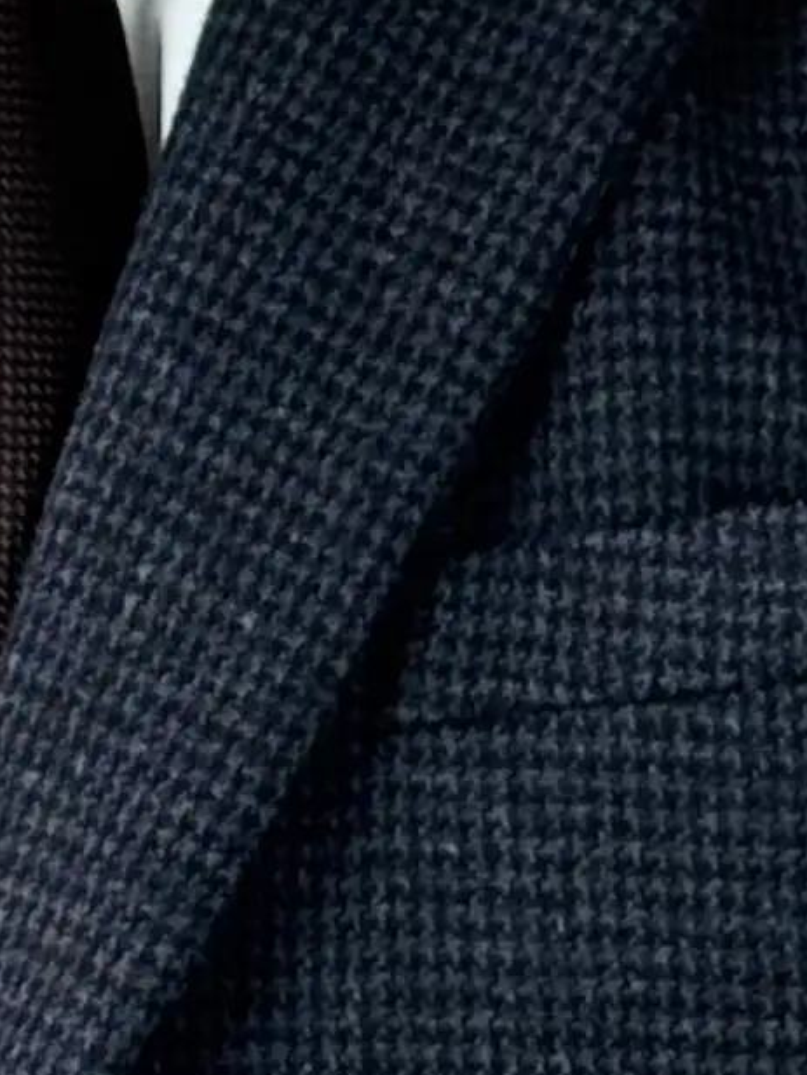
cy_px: -585
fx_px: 8856
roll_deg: +0.5
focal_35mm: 285
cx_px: -88
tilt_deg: -0.1
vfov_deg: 6.8
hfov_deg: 5.2
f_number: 1.78
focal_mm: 6.76
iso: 80
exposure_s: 1/141
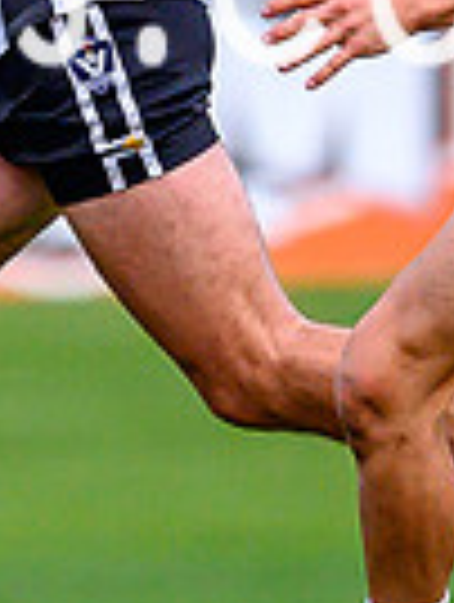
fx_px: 76072
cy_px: 218
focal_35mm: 4364
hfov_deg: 0.3
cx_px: -46
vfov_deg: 0.5
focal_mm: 500
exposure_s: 1/1600
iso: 1250
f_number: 4
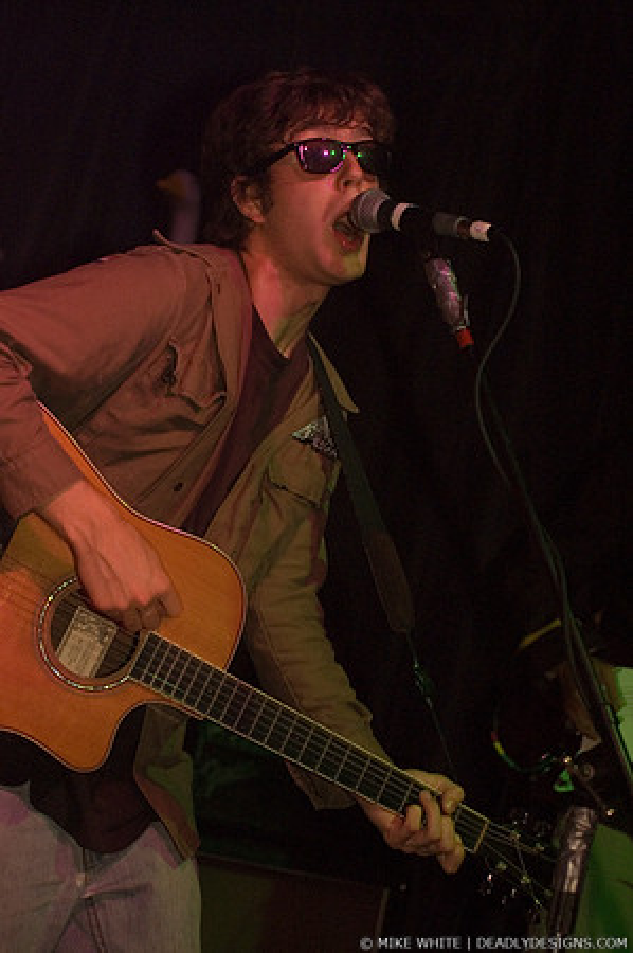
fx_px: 2062
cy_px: 476
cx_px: 316
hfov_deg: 17.5
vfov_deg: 26.0
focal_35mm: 78
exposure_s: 1/30
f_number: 2.8
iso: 800
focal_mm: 52
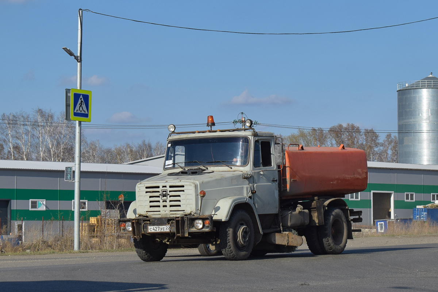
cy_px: 146
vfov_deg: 16.6
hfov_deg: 24.6
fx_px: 1004
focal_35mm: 82
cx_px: 219
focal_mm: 55
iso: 200
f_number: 7.1
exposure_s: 1/1250
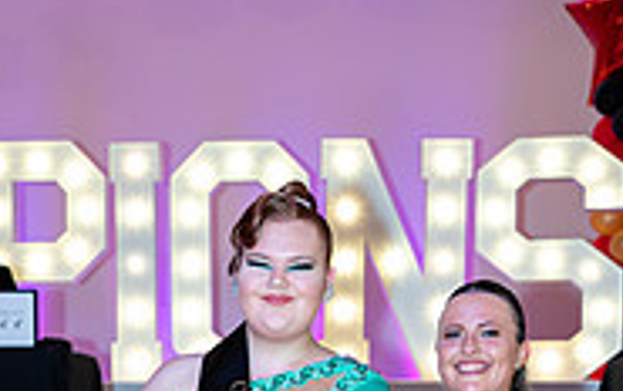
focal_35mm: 89
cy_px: 603
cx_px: 237
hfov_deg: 23.2
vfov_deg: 13.7
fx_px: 1512
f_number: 4
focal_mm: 36
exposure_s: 1/100
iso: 1000
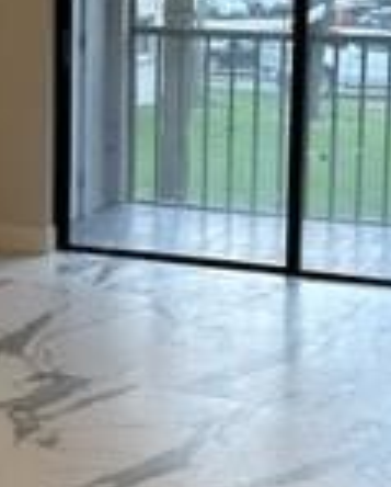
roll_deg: -0.4
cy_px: 135
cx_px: 92
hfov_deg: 15.2
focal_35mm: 101
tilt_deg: -7.9
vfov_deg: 18.9
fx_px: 1456
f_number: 1.78
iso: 160
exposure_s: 1/120
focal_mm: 6.86
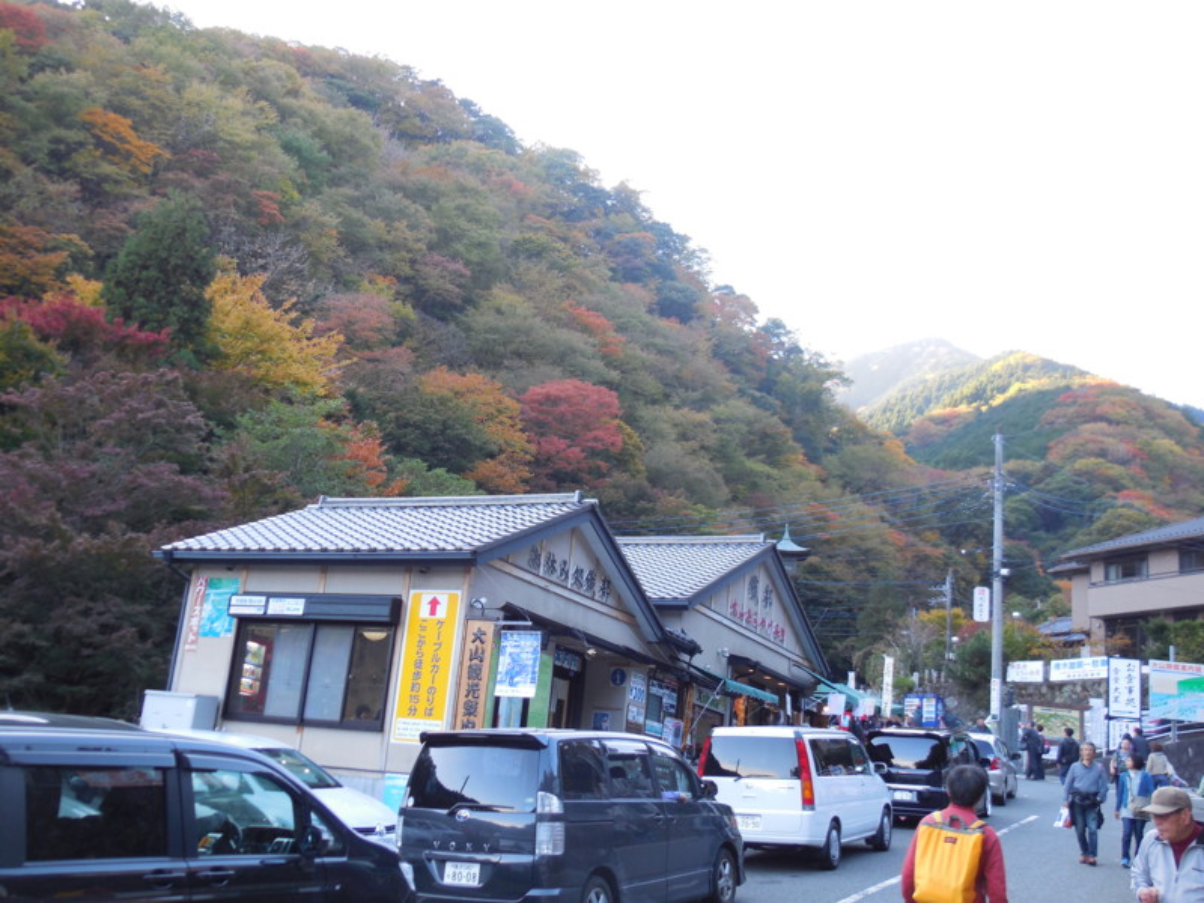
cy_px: 452
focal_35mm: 40
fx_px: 1391
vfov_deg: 36.0
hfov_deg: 46.8
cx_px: 602
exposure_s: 1/60
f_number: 3.6
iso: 125
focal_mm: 7.1
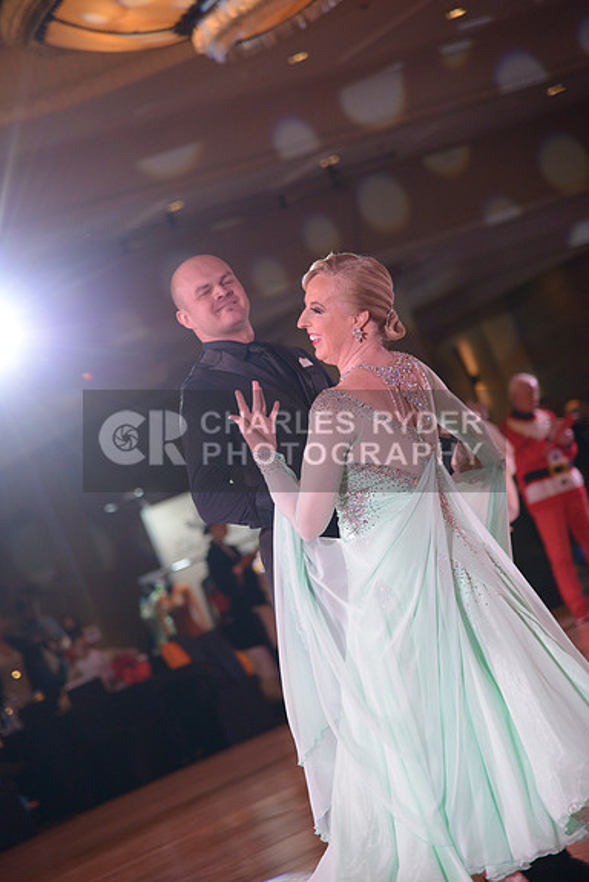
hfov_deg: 11.3
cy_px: 442
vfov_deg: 16.9
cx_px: 295
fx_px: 2966
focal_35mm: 121
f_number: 4
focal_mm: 120
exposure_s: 1/200
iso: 1250
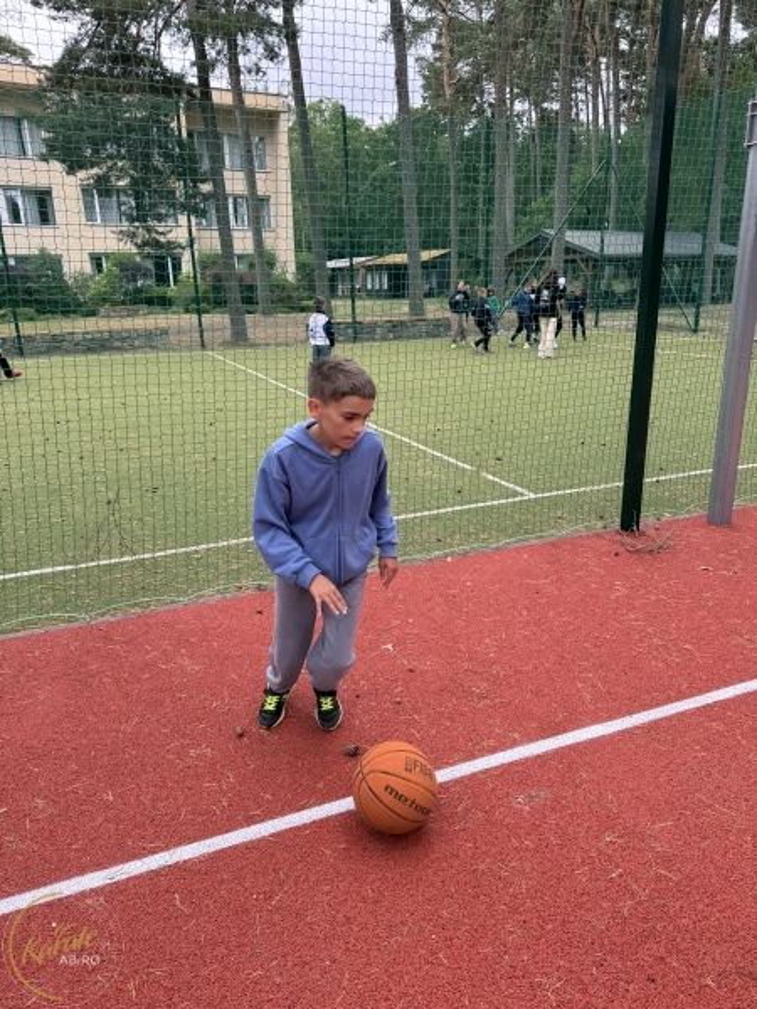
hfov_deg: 56.8
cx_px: 378
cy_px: 504
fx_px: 700
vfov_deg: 71.6
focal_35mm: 24
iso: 80
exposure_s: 1/553
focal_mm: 6.76
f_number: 1.78
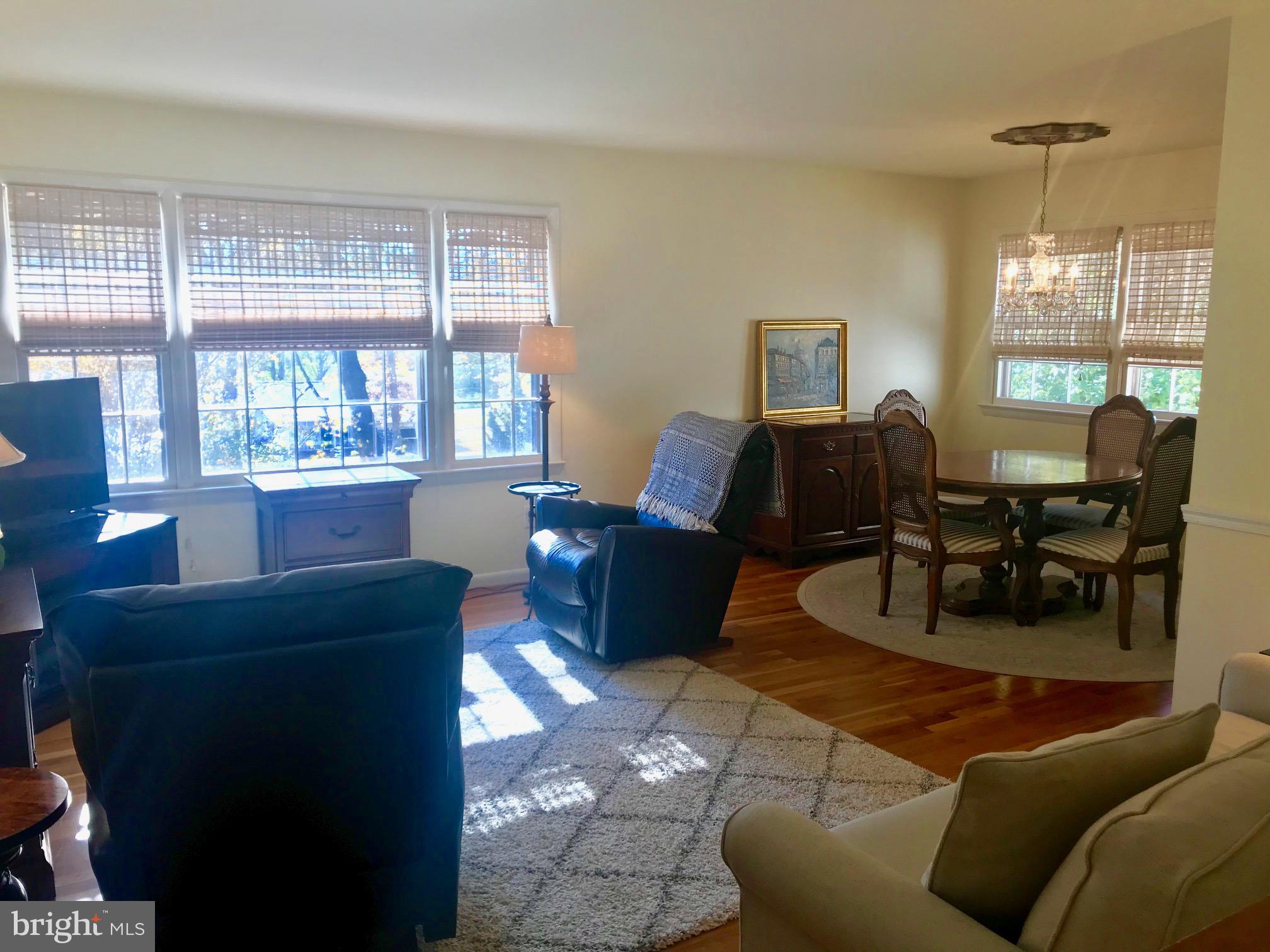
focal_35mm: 28
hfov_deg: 63.4
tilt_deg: -9.8
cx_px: 635
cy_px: 476
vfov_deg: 49.7
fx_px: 1027
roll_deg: -0.2
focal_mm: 3.99
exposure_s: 1/60
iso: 25
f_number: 1.8
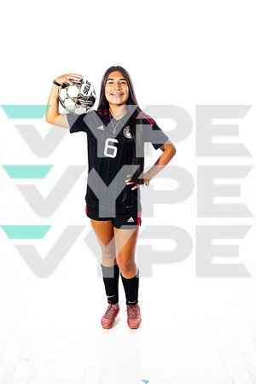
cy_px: 192
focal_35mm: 46
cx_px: 128
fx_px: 491
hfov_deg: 29.2
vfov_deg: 42.7
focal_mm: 46
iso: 800
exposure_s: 1/250
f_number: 8
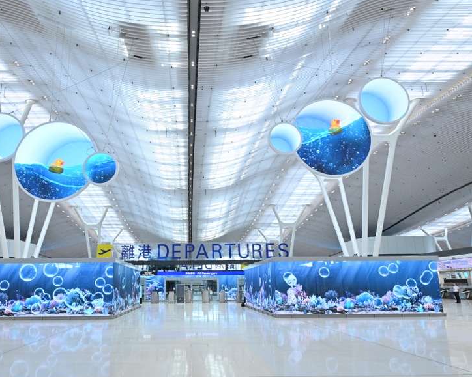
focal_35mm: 28
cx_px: 193
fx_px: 391
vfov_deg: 51.5
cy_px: 192
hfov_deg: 61.8
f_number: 6.3
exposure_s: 1/160
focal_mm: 24
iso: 1000
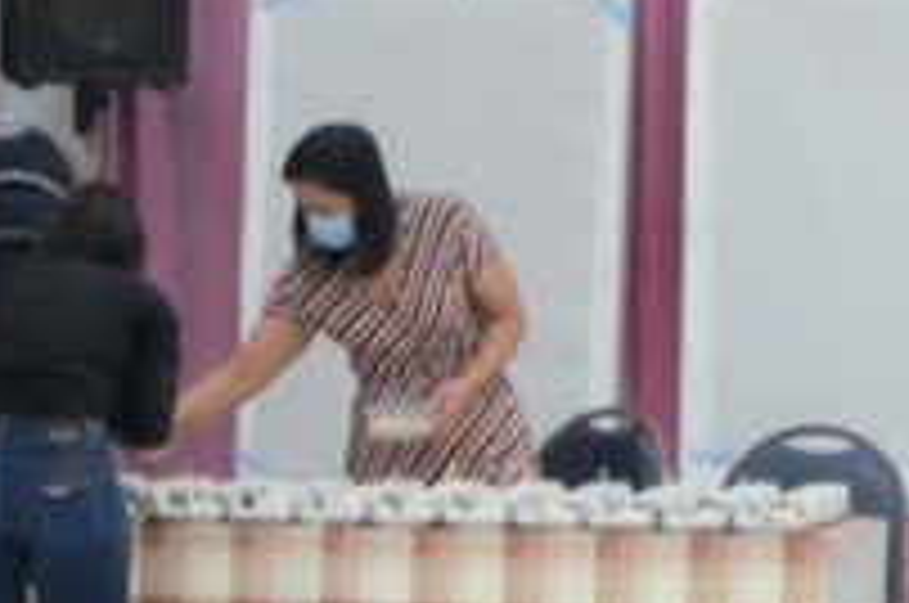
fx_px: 9378
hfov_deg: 5.5
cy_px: 803
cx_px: -626
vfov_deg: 3.7
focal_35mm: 372
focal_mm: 48.4
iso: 6400
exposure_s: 1/56
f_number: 5.6
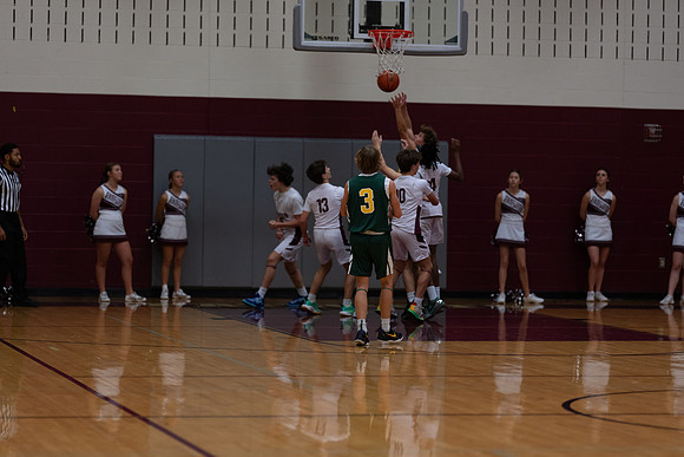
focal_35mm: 135
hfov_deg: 15.2
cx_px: 342
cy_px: 228
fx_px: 2565
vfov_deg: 10.2
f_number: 1.8
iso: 1250
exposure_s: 1/1000
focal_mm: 135
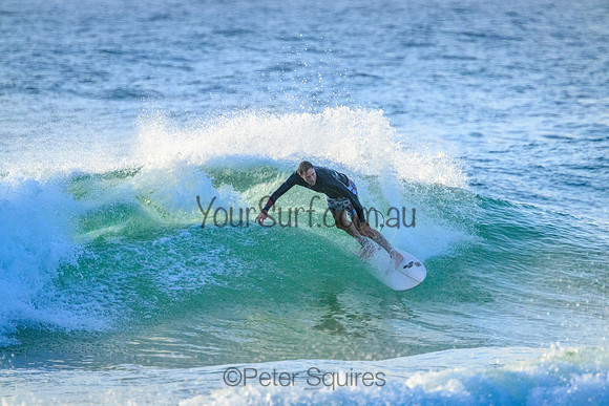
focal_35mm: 800
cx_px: 304
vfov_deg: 1.7
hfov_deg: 2.6
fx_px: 13536
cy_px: 203
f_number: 11
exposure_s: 1/2000
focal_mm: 800
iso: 3200
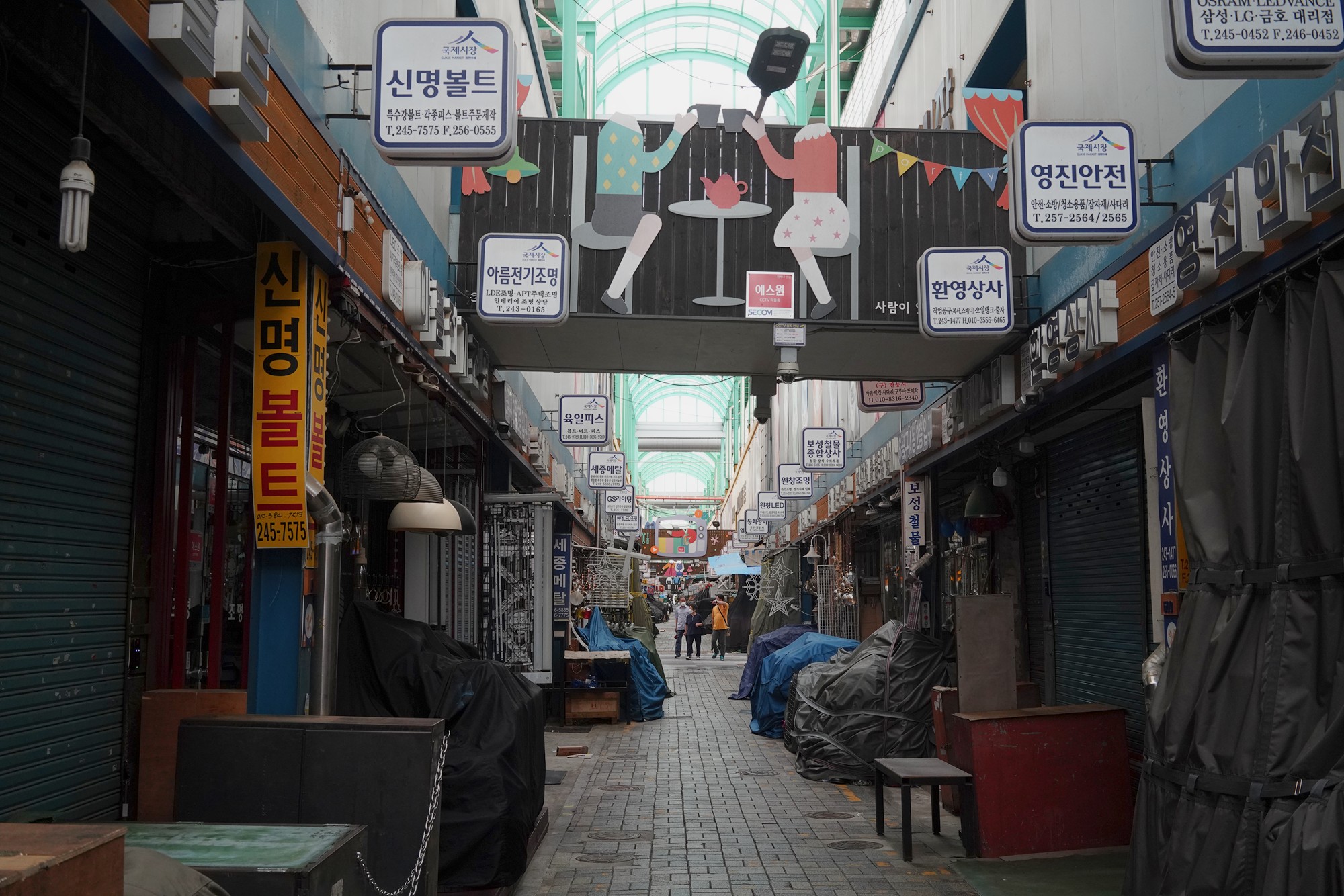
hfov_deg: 54.4
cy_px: 448
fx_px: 1307
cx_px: 672
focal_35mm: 35
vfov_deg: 37.9
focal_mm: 35
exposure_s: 1/100
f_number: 8
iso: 1600
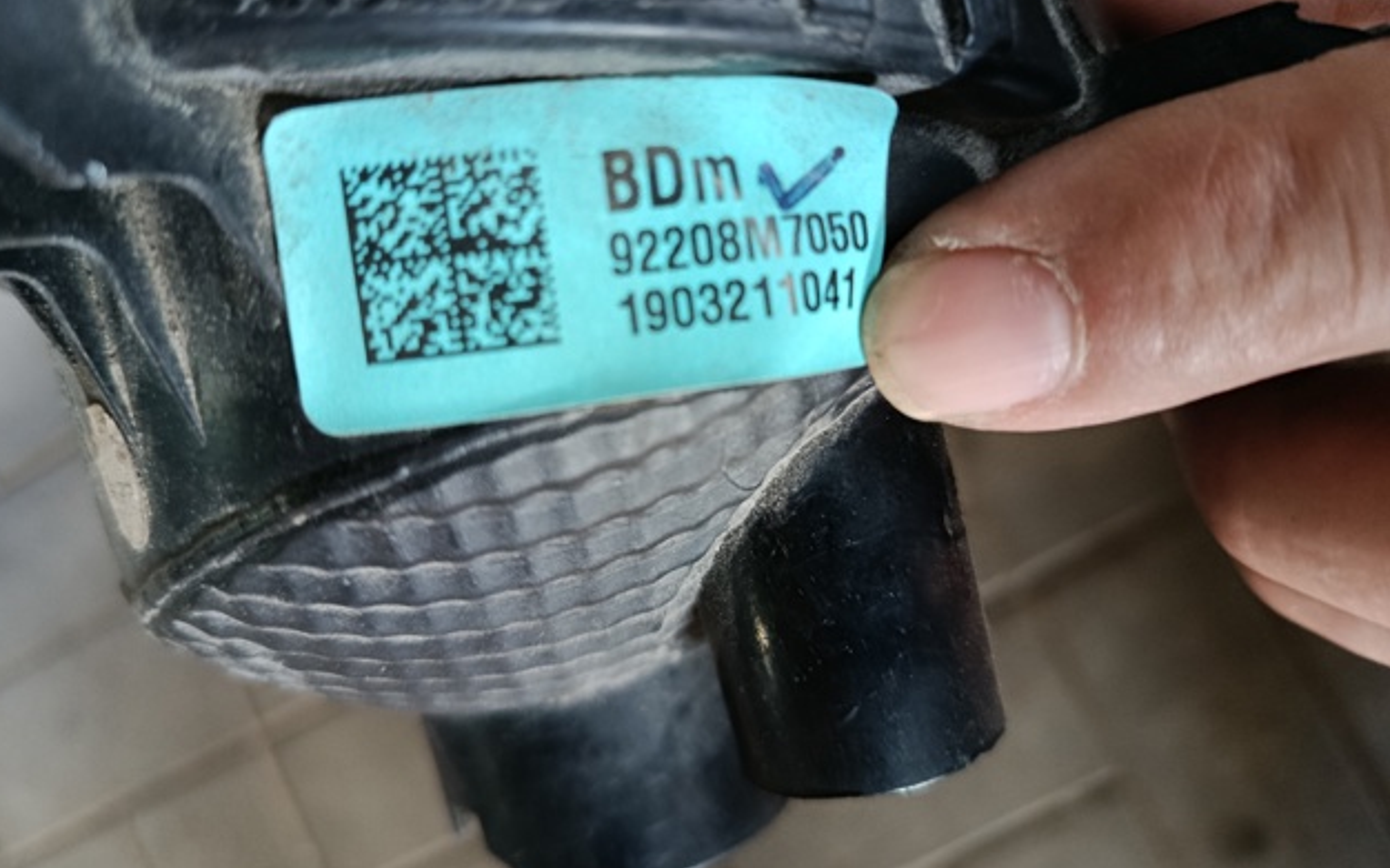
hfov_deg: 70.4
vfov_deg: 47.4
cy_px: 355
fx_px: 985
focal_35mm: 26
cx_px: 682
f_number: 1.7
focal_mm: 5.24
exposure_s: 1/25
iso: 1861
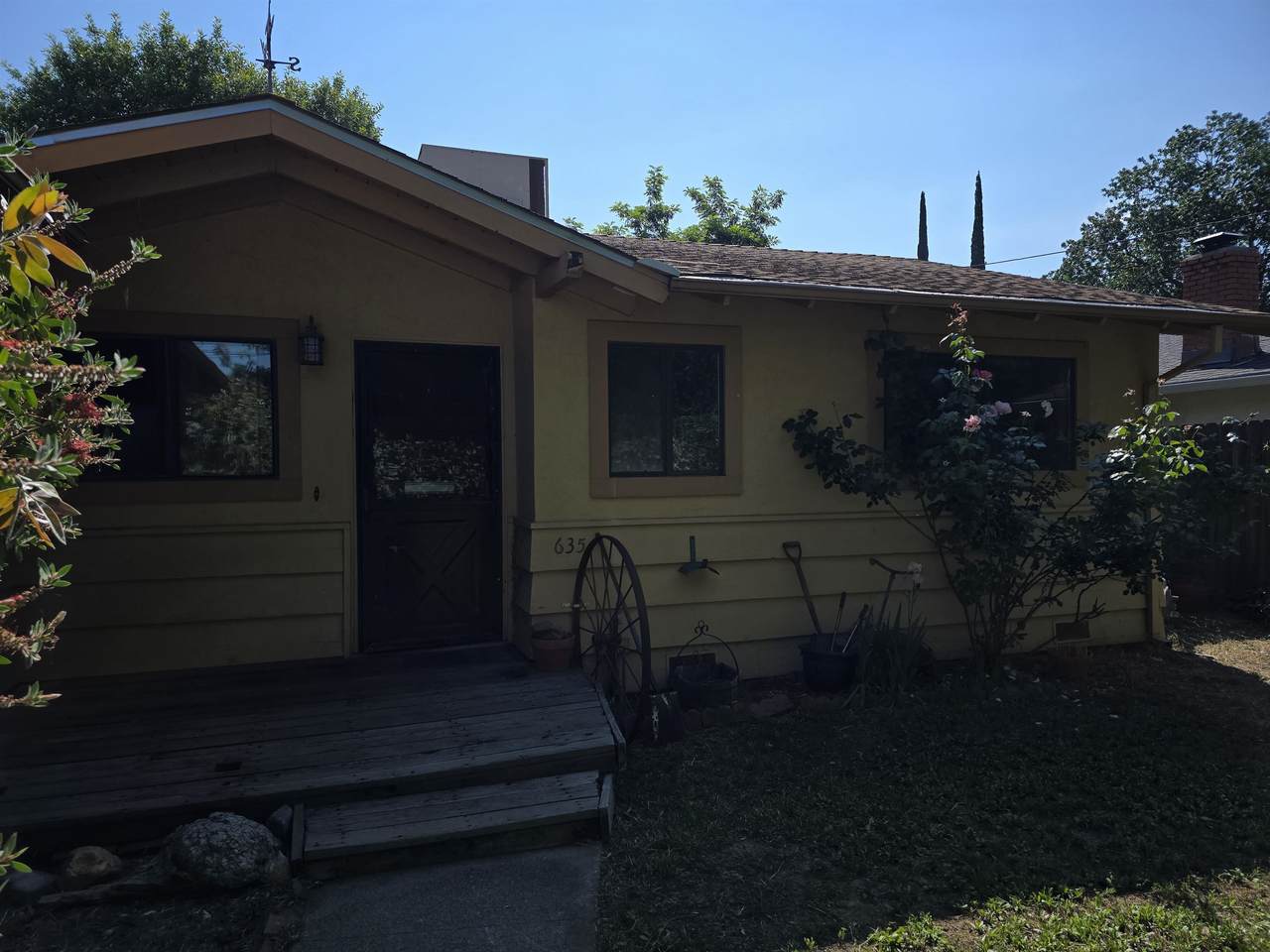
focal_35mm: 23
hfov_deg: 73.9
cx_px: 635
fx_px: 844
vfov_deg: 58.9
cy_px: 476
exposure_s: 1/859
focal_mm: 6.3
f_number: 1.7
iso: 12
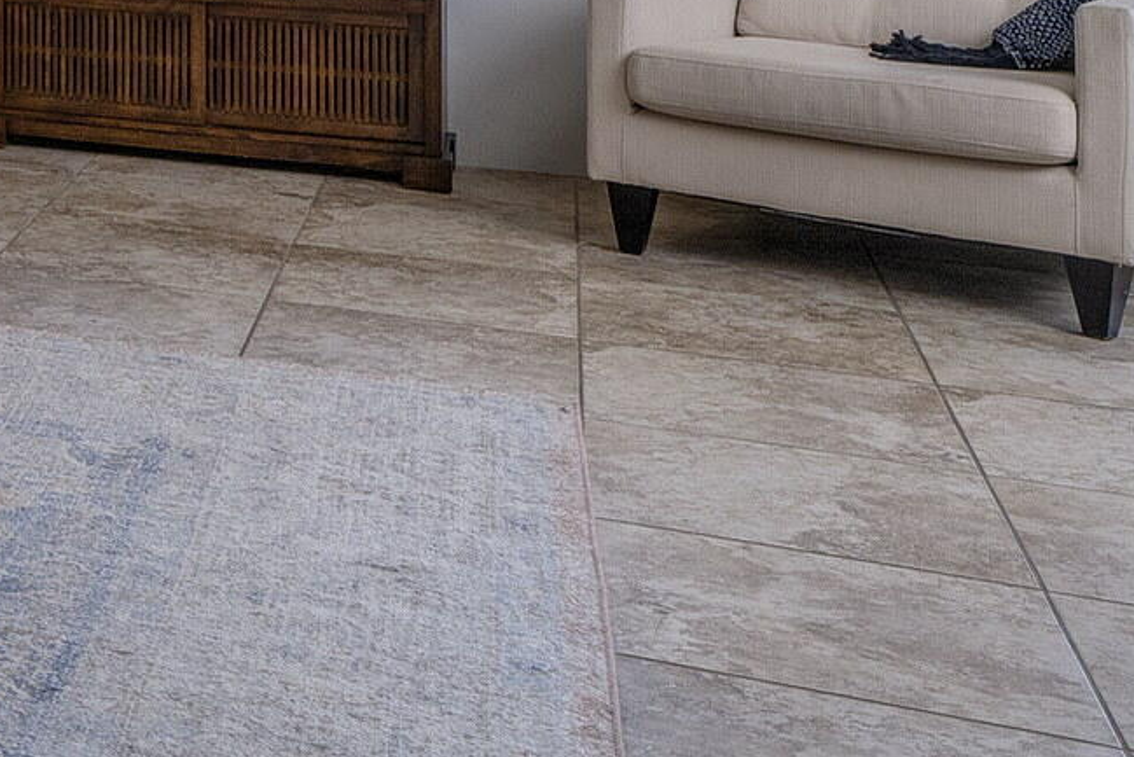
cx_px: -819
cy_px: -297
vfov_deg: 18.1
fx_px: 2174
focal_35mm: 69
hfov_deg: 21.3
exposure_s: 1/10
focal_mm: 16
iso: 200
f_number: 9
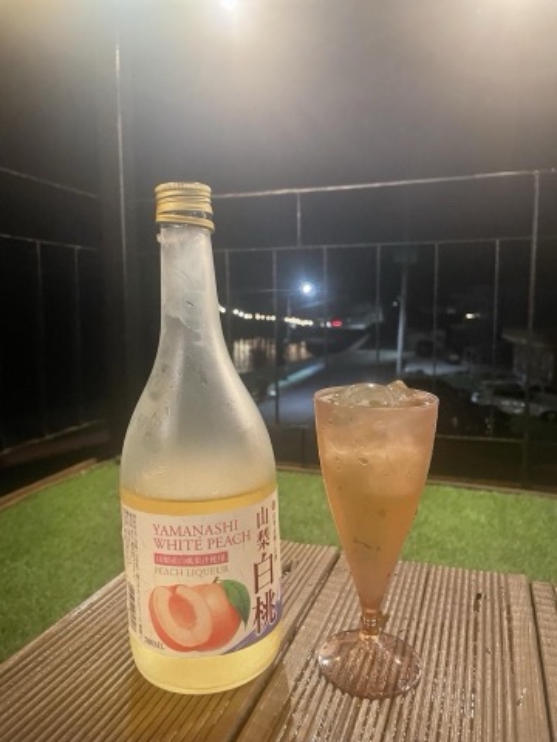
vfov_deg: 67.3
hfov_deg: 53.1
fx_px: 558
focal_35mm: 26
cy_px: 371
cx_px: 278
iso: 800
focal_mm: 4.2
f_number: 1.6
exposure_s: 1/30
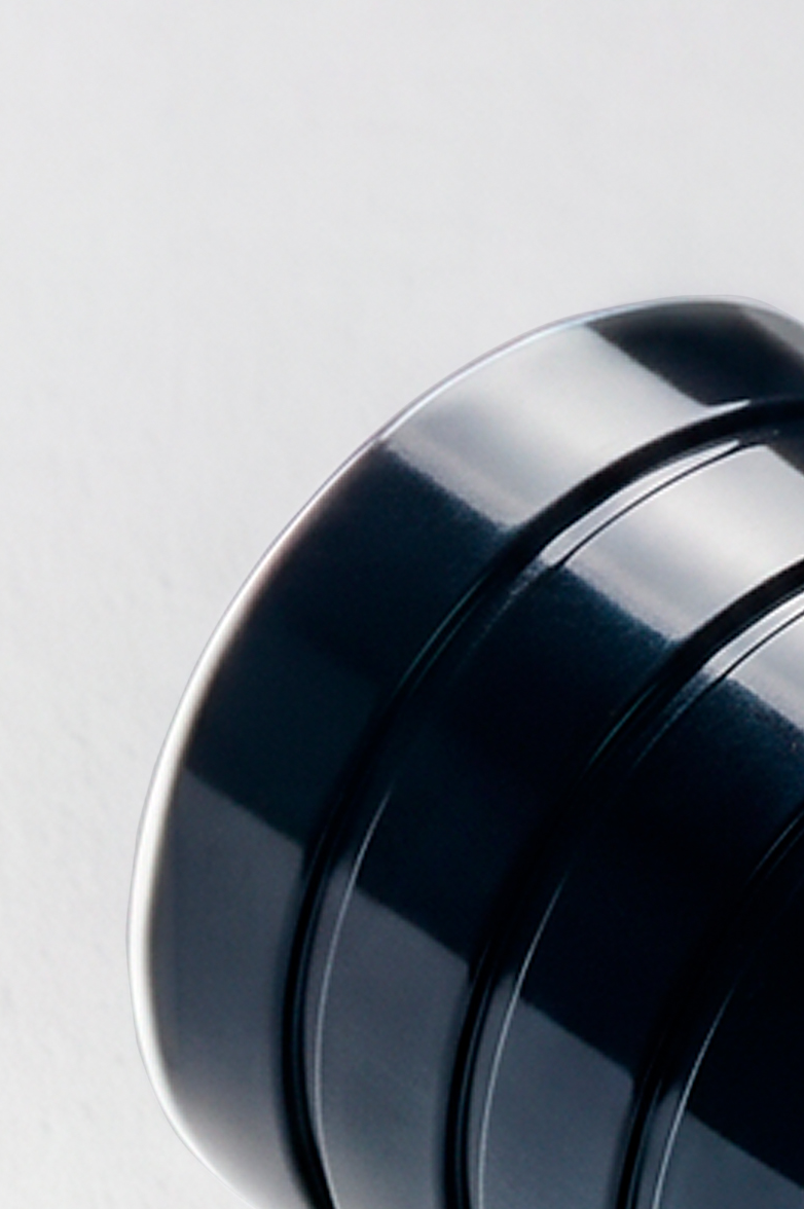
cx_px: 1513
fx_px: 32315
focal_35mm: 963
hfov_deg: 1.4
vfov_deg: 2.1
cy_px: 1567
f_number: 8
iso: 100
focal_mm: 125
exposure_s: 1/200
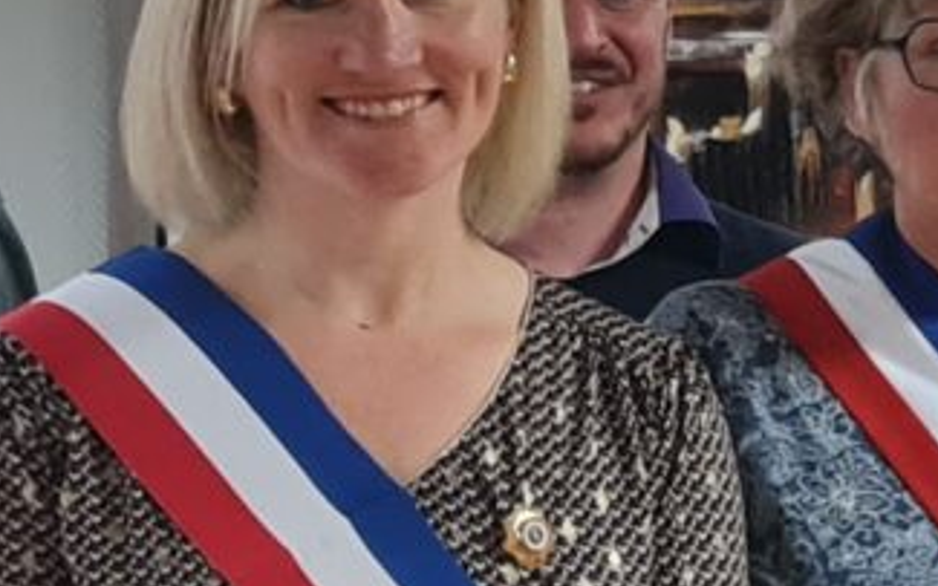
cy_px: 153
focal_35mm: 217
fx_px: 5546
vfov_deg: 6.0
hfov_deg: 8.6
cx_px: 2447
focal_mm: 5.4
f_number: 1.8
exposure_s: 1/50
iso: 250
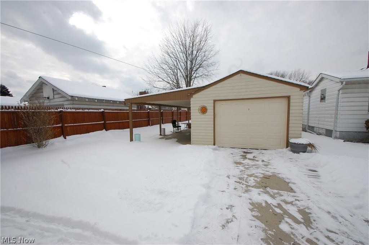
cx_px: 184
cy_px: 122
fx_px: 154
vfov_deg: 77.2
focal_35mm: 15
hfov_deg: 100.5
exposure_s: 1/800
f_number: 14
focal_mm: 10
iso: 800
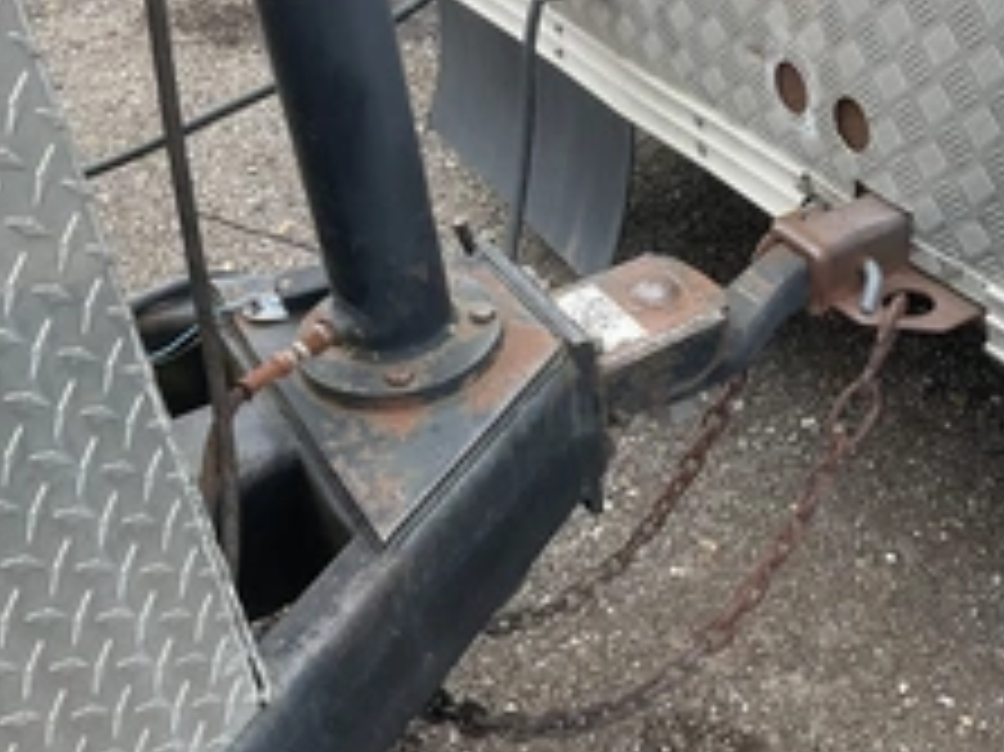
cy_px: 342
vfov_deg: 28.0
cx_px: 675
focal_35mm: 52
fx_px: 1507
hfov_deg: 36.4
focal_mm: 3
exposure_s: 1/299
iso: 25
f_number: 1.8
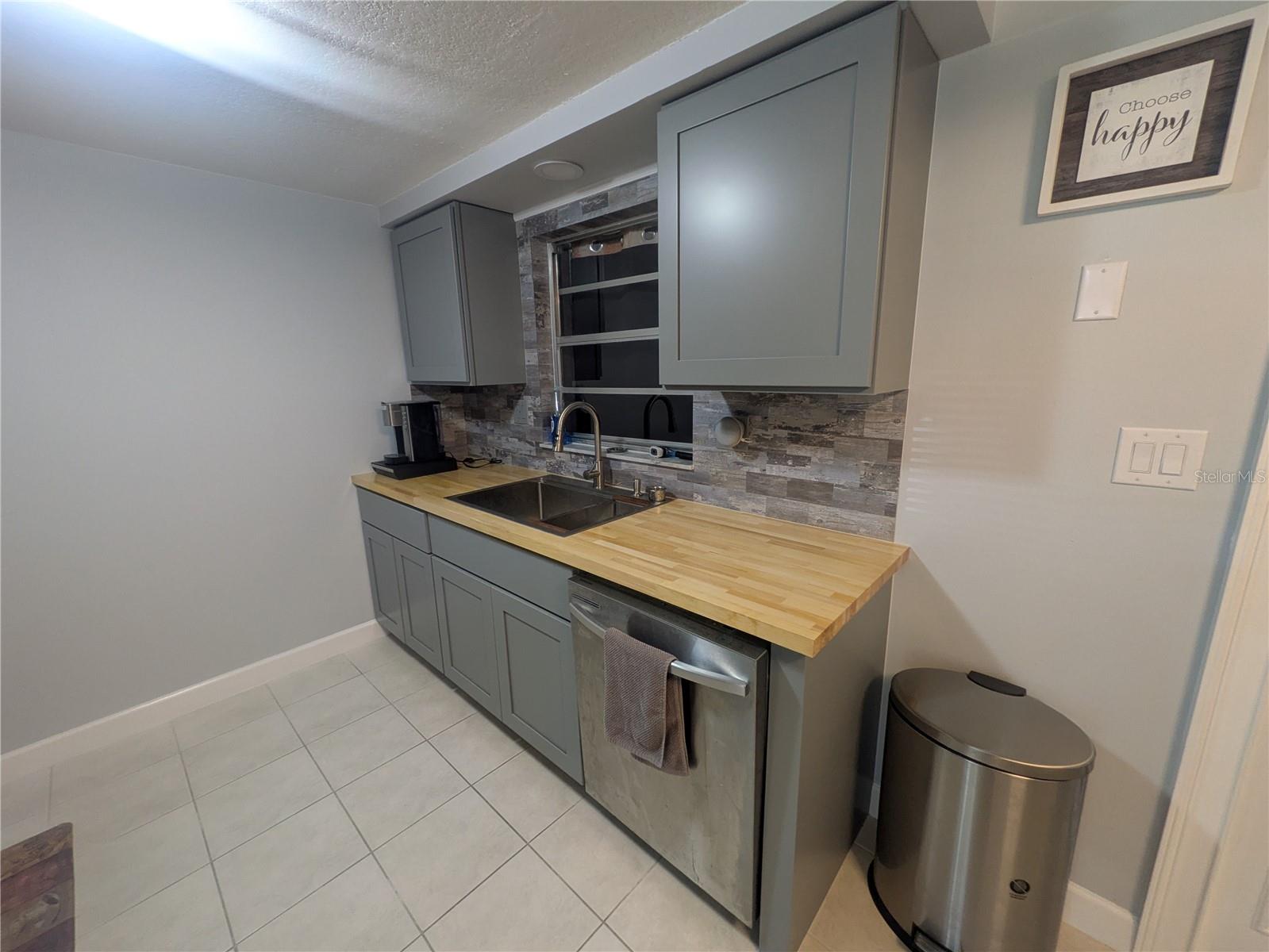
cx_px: 634
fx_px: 513
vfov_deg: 85.7
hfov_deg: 102.1
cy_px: 476
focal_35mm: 14
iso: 112
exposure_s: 1/24
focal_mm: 1.83
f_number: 2.2
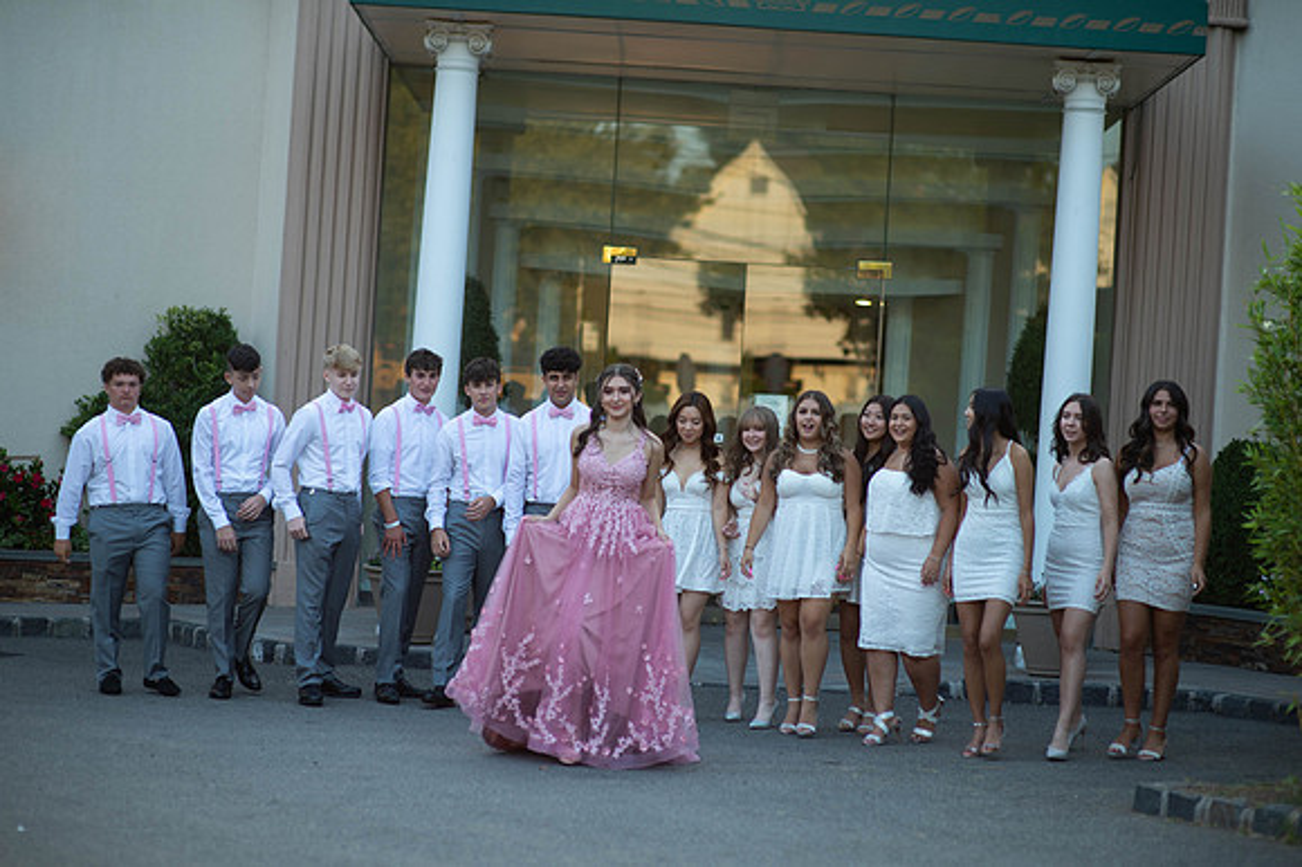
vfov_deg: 16.1
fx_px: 3072
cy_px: 434
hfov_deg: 23.9
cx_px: 651
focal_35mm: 85
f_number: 2
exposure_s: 1/1000
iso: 250
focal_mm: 85
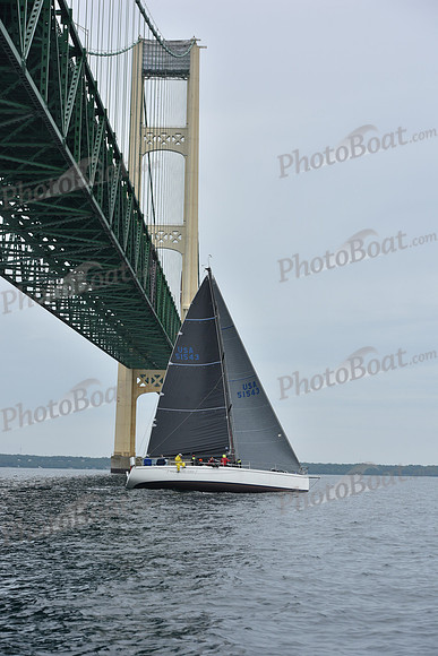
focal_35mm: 70
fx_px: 1277
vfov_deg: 28.8
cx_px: 219
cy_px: 328
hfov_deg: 19.5
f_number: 6.3
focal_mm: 70
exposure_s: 1/800
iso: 250
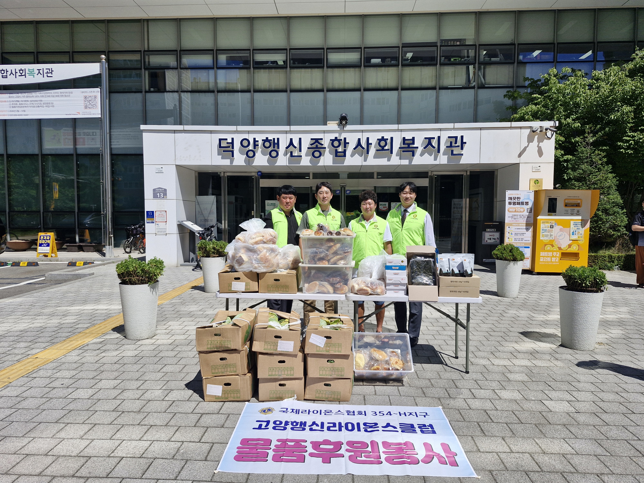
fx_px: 428
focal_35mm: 23
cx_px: 322
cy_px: 242
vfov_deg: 58.9
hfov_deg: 73.9
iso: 50
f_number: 1.8
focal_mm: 5.54
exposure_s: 1/3664
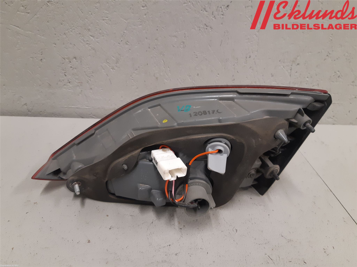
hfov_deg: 67.3
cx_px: 178
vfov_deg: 53.1
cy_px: 134
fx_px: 268
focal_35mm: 26
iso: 160
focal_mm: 3.93
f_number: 1.7
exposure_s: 1/50
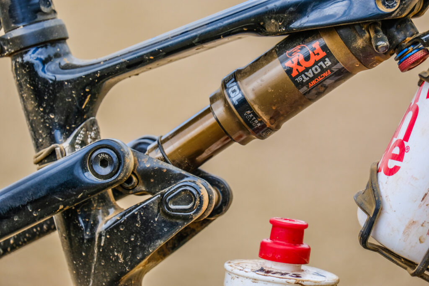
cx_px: 214
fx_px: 4112
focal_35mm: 345
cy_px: 143
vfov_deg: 4.0
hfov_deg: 6.0
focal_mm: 230
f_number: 6.7
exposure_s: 1/500
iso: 500
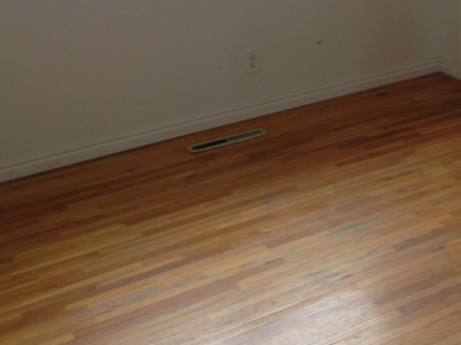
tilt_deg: -16.0
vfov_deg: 21.6
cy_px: 66
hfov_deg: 28.8
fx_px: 892
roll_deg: +3.2
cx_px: 312
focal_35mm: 67
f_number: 2.4
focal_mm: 4.12
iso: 50
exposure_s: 1/60
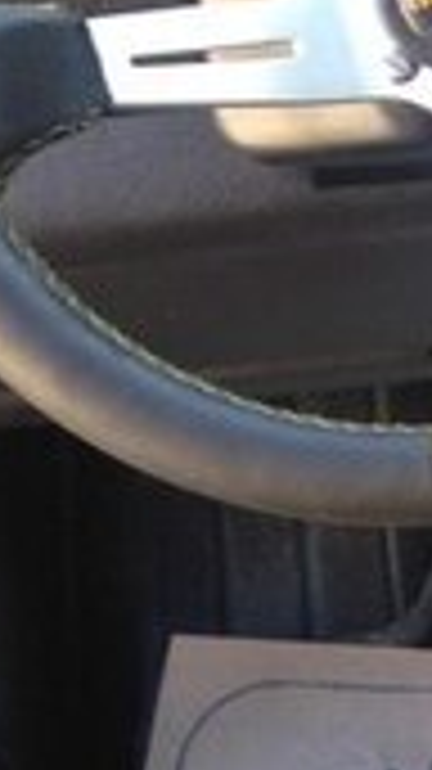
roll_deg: +1.8
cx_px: 1350
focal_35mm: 139
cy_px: 137
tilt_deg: -25.9
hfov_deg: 7.5
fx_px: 2835
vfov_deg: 15.3
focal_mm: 4.12
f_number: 2.4
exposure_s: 1/40
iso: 50
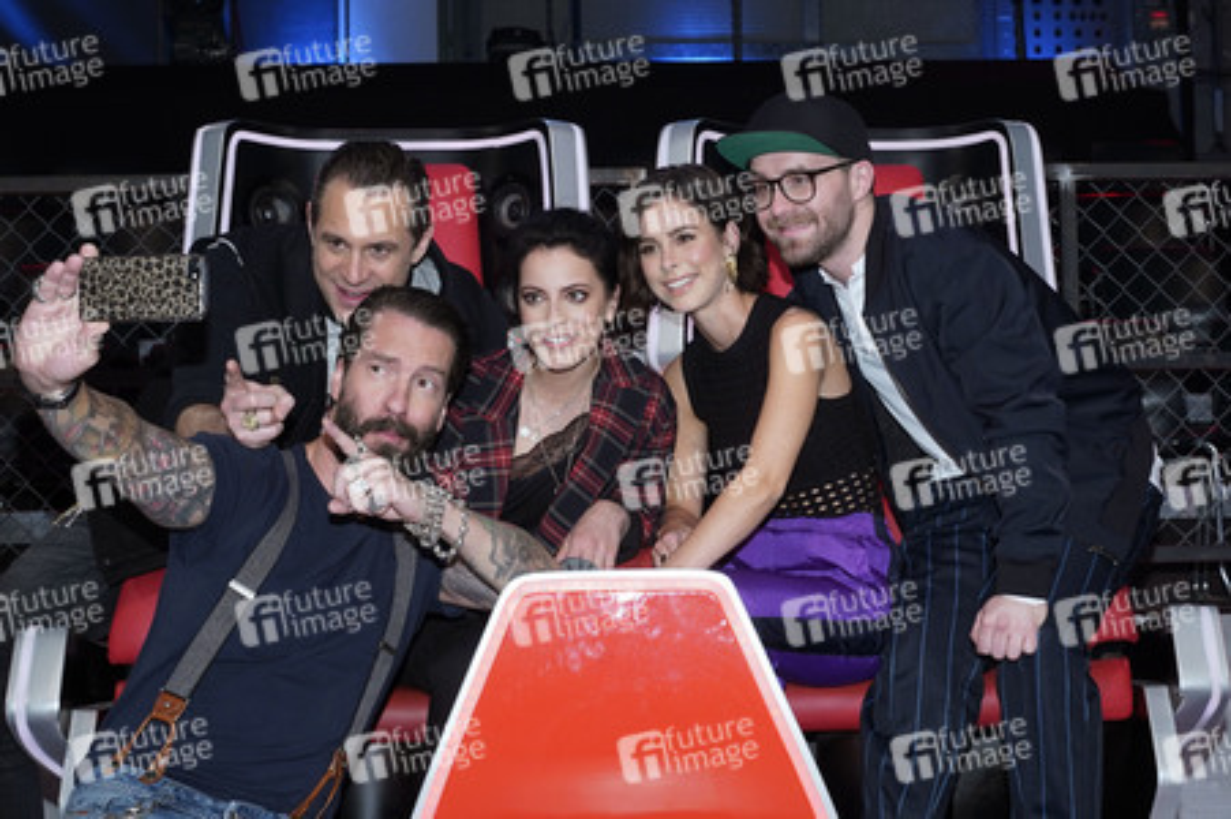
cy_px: 410
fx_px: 1606
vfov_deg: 28.6
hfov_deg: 41.9
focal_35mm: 47
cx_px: 616
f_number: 8
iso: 640
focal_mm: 47
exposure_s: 1/60
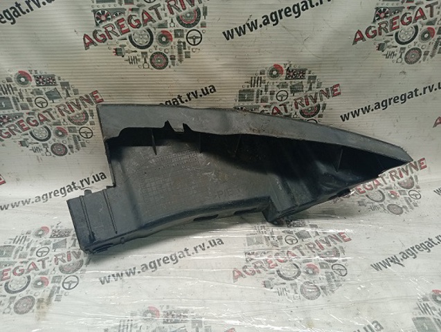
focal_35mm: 26
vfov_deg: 53.2
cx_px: 220
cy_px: 166
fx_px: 332
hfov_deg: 67.2
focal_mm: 3.96
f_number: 1.8
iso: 203
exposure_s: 1/50
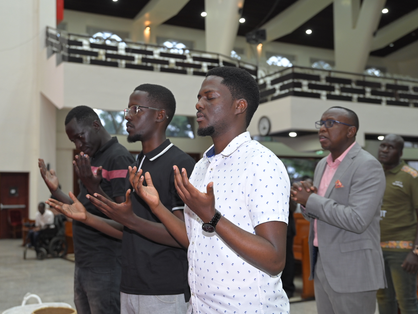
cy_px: 157
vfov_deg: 30.3
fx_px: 580
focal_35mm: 48
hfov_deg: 39.6
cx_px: 181
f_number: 3.2
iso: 1250
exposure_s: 1/100
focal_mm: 44
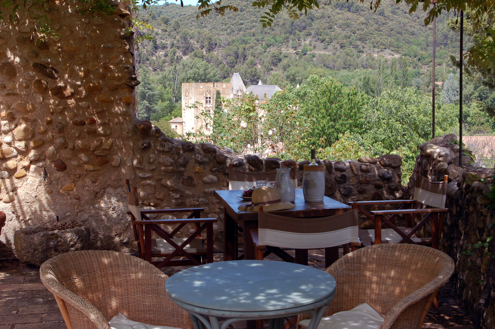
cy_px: 164
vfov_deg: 19.7
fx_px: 948
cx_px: 248
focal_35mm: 69
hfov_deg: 29.3
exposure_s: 1/200
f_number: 7.1
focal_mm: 46
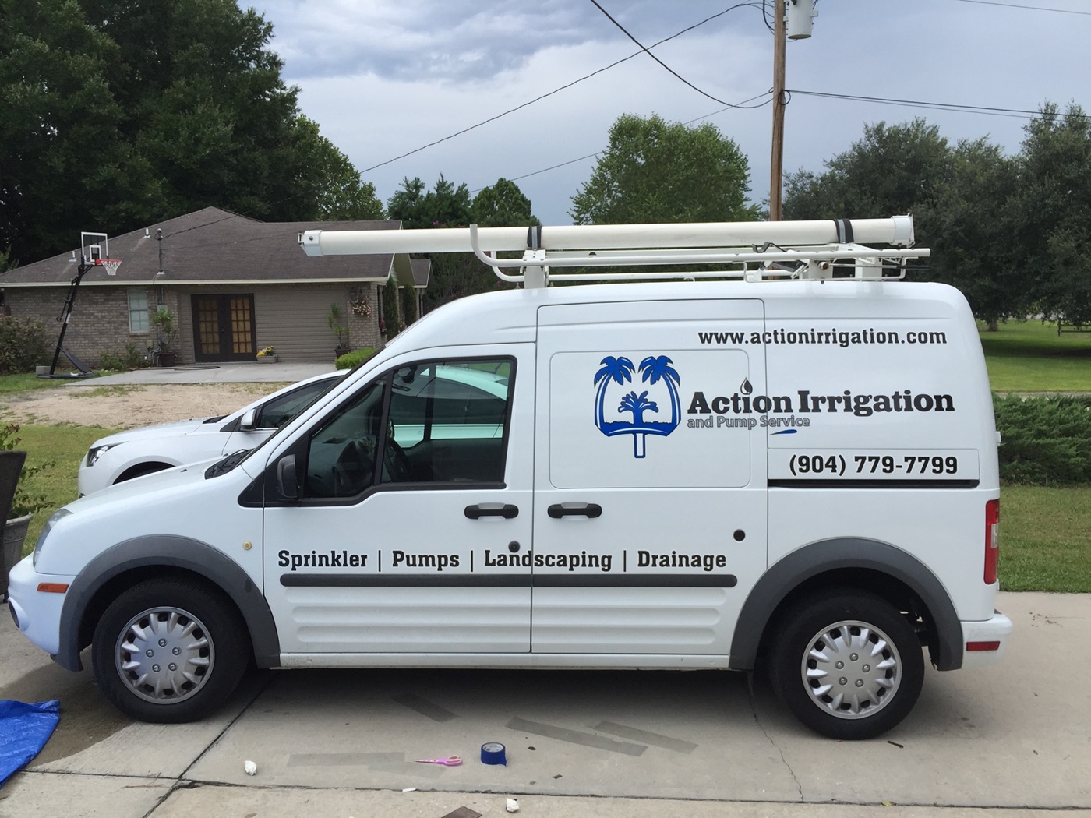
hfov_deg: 61.7
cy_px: 409
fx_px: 914
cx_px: 546
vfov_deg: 48.2
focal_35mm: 29
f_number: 2.2
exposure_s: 1/942
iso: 32
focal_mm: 4.15
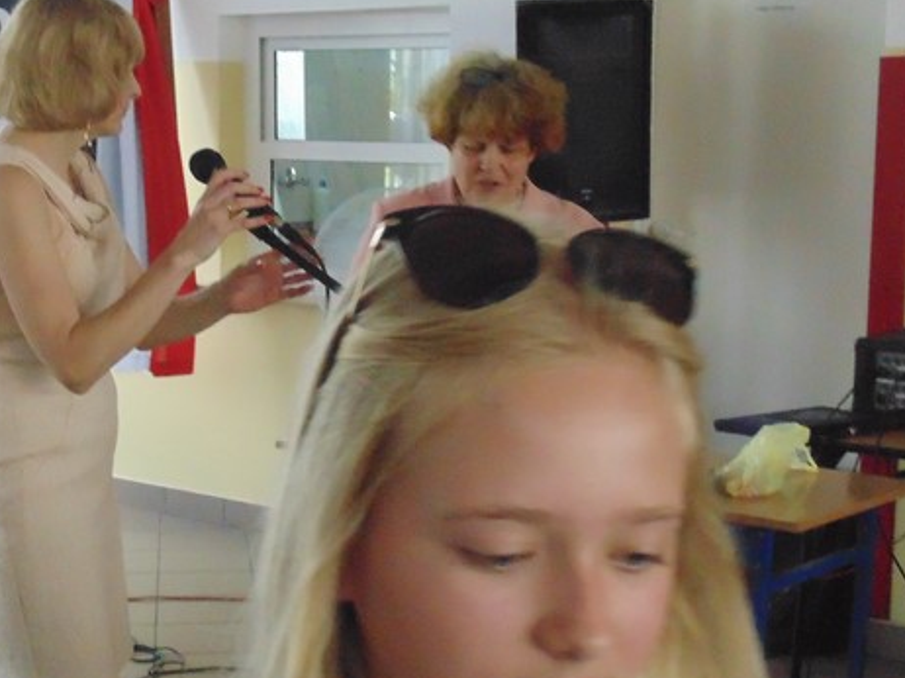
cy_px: 480
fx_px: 1855
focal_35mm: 71
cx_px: 290
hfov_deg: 27.2
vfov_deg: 20.6
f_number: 3.6
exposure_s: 1/100
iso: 800
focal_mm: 7.4
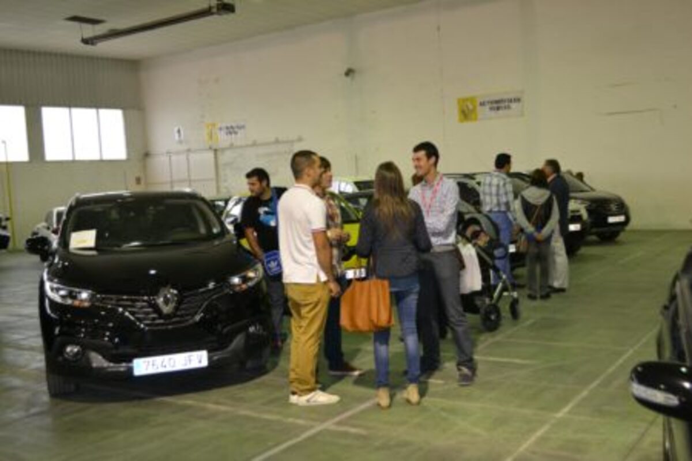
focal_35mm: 36
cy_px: 230
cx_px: 346
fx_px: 692
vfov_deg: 36.9
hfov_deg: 53.1
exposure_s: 1/60
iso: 1250
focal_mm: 24
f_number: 4
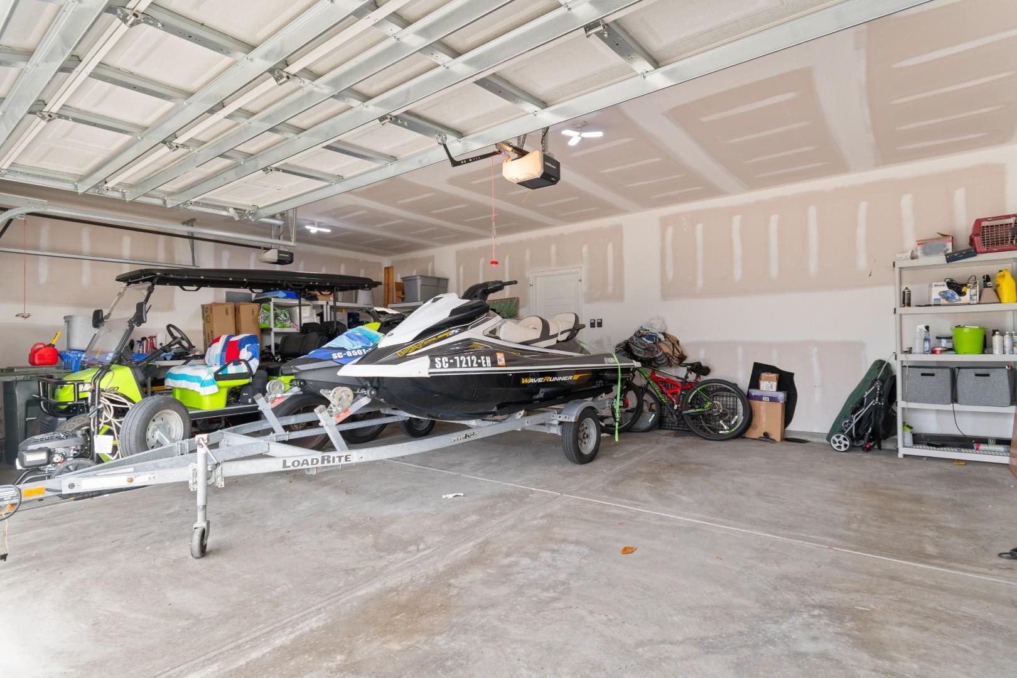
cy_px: 339
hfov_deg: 93.3
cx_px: 508
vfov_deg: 70.4
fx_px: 480
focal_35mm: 17
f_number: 4.8
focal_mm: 11.5
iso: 100
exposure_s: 1/15
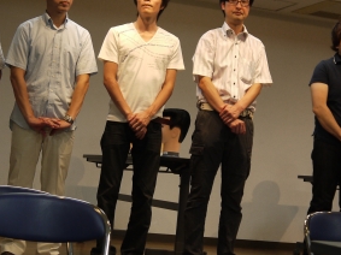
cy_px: 82
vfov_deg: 16.9
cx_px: 176
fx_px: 857
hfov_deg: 22.5
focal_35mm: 87
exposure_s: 1/60
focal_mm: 22
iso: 200
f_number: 4.4
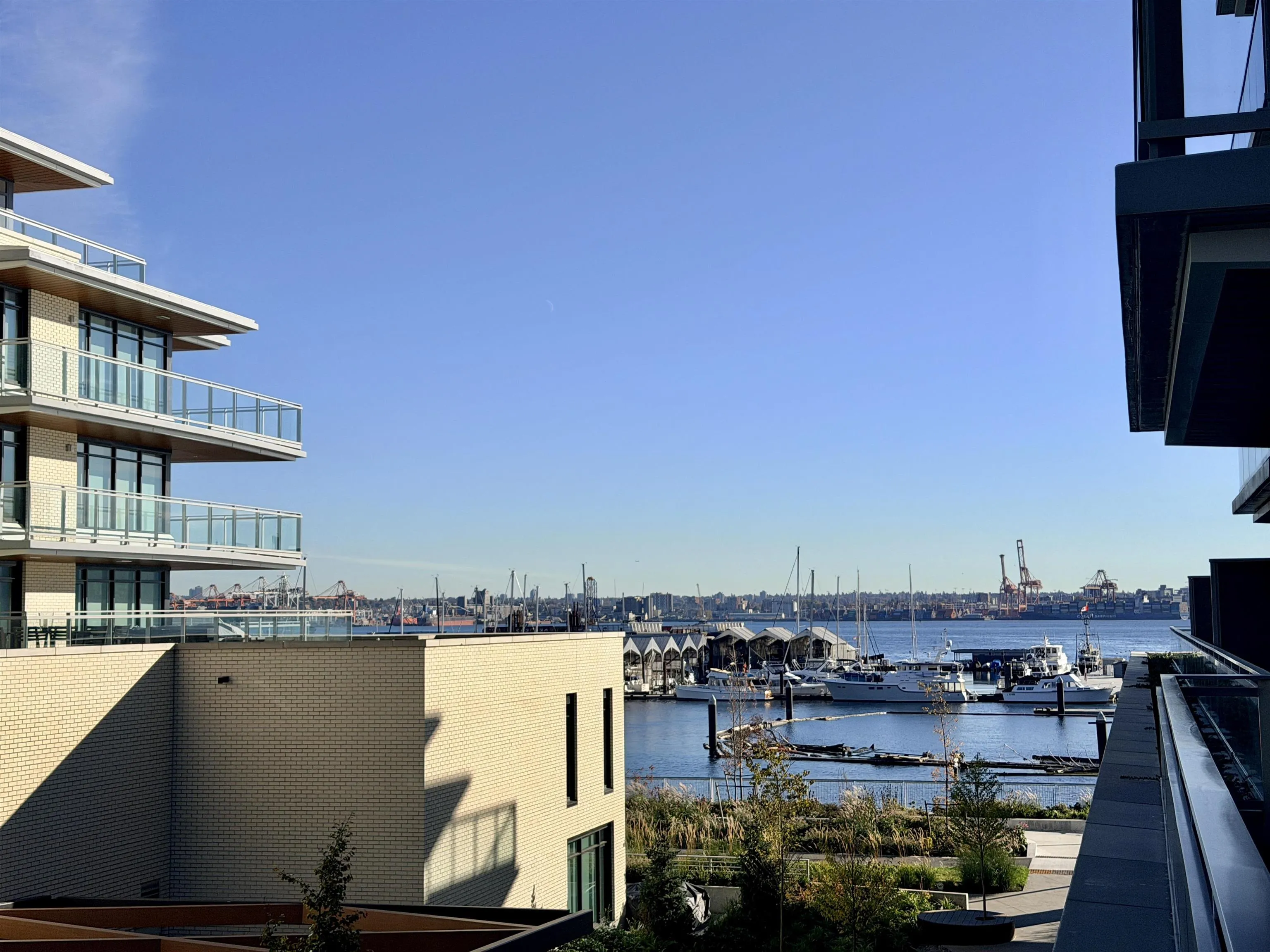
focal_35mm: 48
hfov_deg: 39.7
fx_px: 1761
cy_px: 476
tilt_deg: +4.2
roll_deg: +0.6
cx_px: 635
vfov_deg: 30.3
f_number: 1.78
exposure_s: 1/8772
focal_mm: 6.76
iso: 80
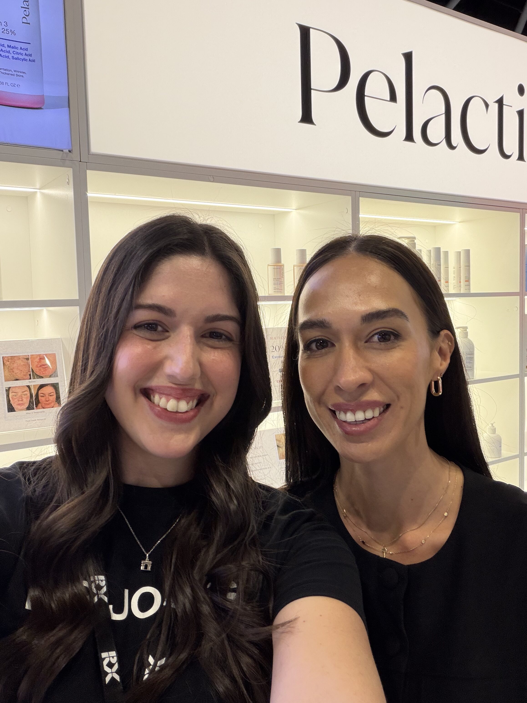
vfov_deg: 60.0
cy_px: 352
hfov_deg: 46.8
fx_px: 609
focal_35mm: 30
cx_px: 264
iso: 100
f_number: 1.9
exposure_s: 1/50
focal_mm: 2.71
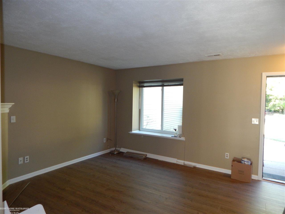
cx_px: 142
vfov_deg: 61.1
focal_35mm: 22
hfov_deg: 76.4
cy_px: 107
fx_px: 181
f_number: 3
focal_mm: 4
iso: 200
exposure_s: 1/30
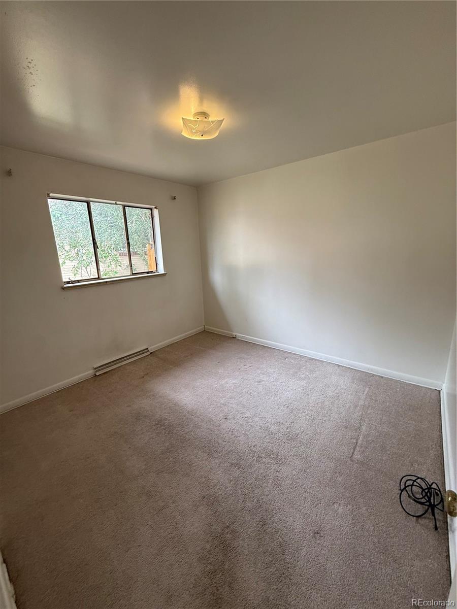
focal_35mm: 14
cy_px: 304
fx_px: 246
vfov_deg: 102.1
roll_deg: +2.2
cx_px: 228
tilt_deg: -11.4
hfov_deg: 85.7
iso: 200
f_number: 2.2
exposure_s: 1/120
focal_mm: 2.22
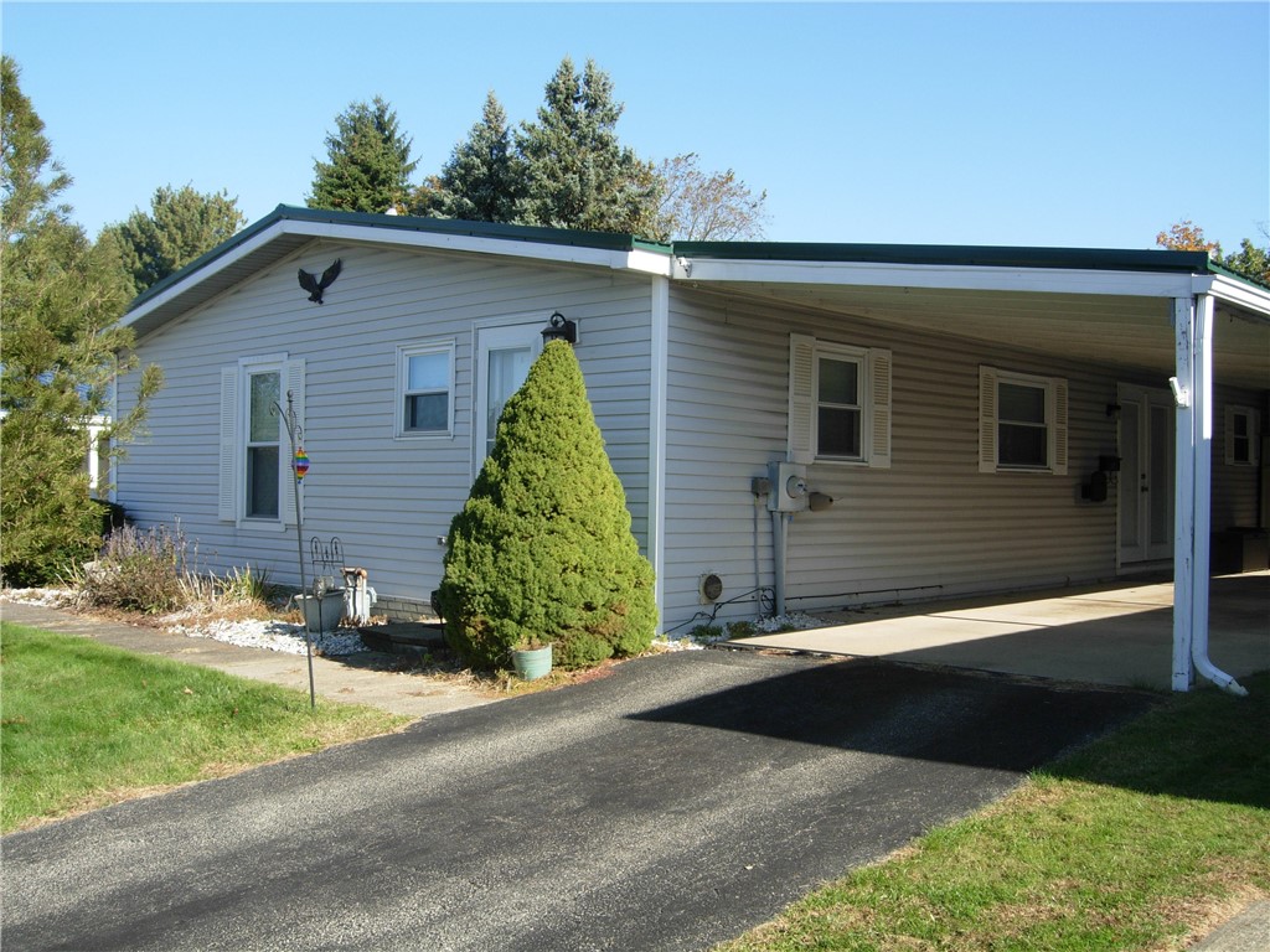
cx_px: 635
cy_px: 476
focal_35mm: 36
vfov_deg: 39.7
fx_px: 1321
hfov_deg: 51.4
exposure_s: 1/242
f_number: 4.8
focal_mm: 7.5
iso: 50
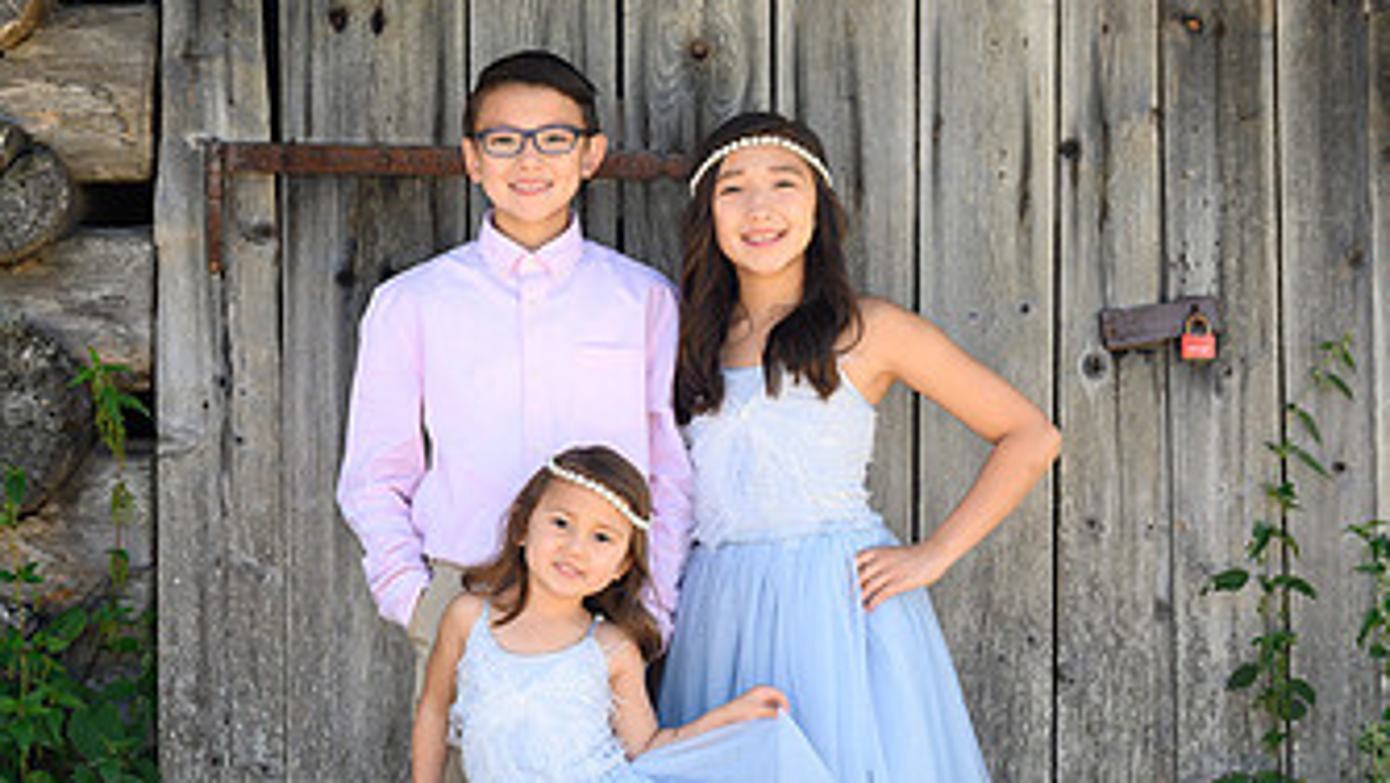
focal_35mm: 91
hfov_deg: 23.4
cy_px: 641
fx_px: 3355
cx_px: 649
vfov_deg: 13.2
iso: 160
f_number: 4.5
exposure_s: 1/80
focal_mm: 50
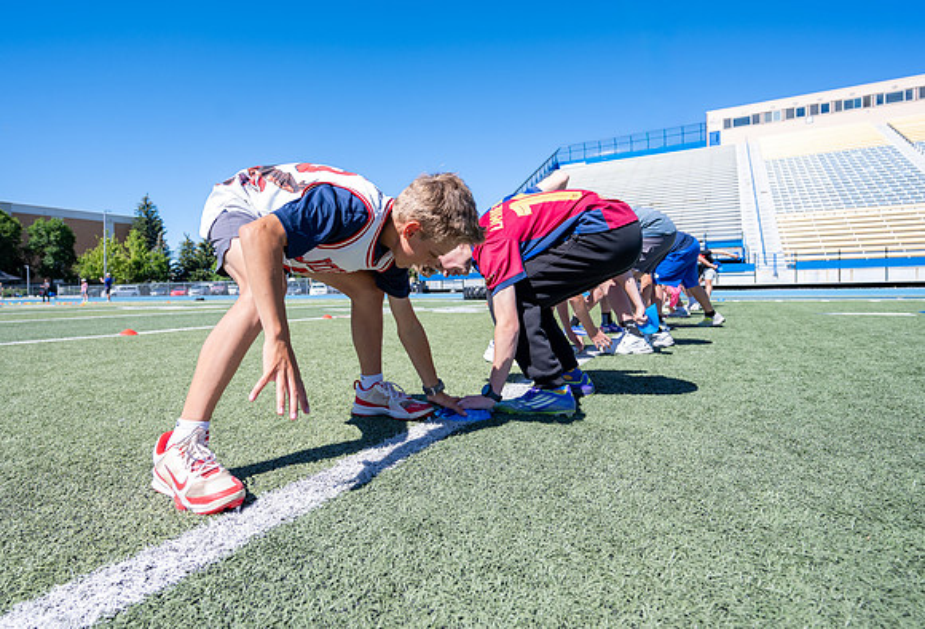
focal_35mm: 20
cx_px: 398
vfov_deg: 63.6
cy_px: 297
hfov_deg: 84.3
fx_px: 506
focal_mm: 16
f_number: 4
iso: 100
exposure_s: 1/640
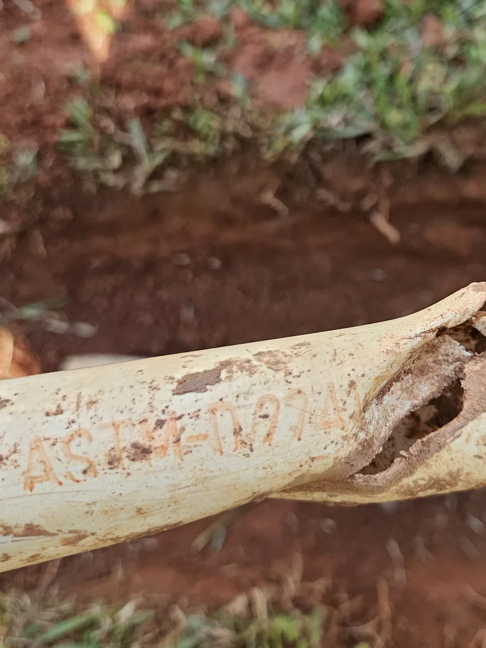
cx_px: 361
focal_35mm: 38
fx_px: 711
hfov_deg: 36.9
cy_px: 306
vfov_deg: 49.0
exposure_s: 1/180
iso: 40
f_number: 1.8
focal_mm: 5.4
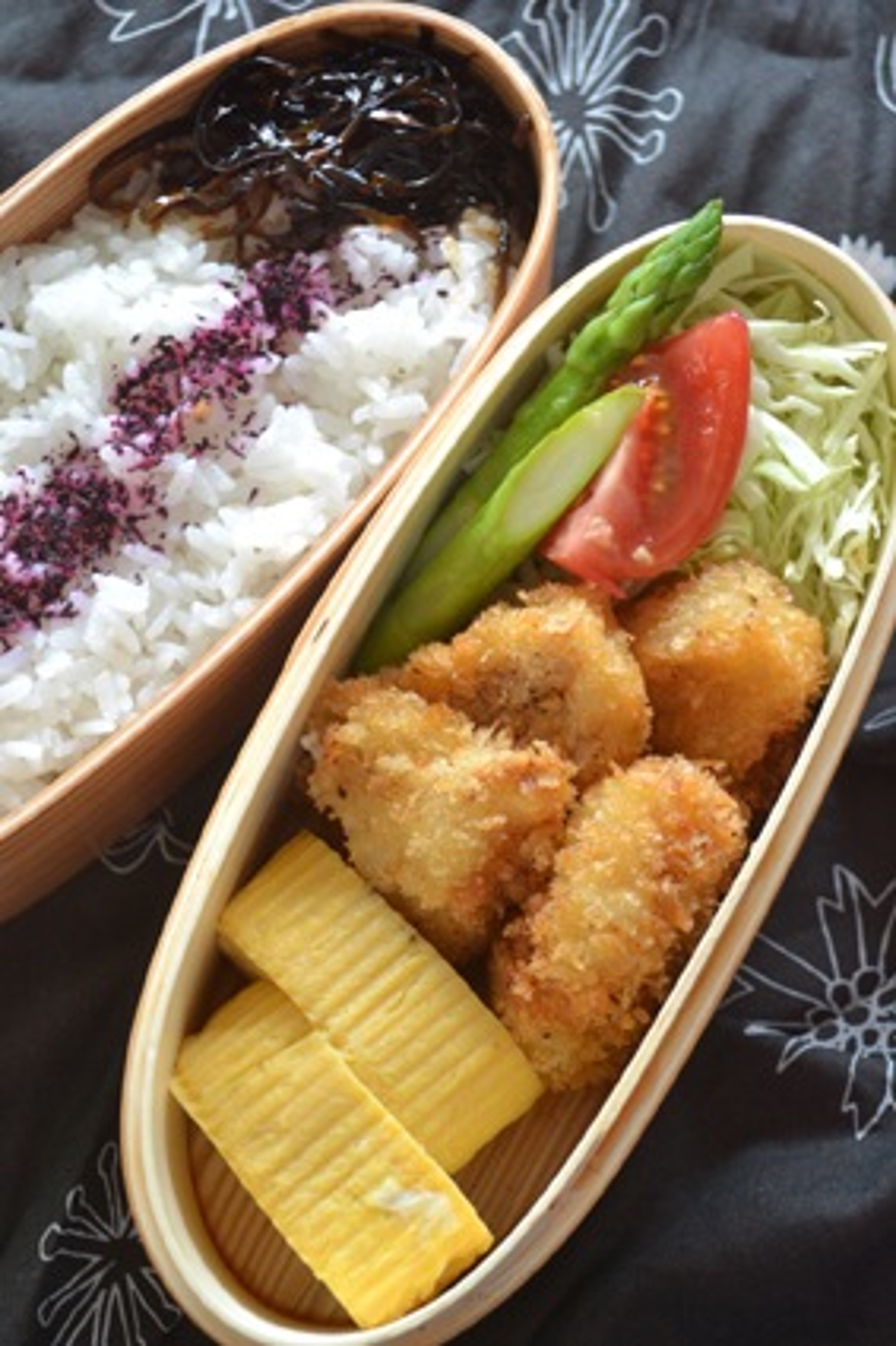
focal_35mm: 54
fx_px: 2017
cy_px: 673
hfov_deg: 25.0
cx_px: 448
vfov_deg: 36.9
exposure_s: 1/60
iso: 1000
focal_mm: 36
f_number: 5
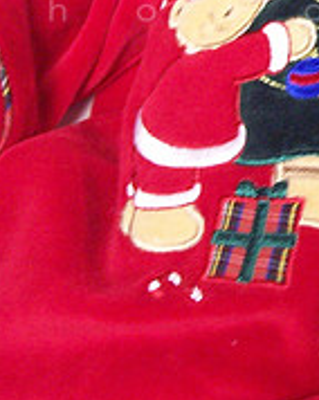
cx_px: 344
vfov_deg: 15.0
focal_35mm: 124
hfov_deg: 12.2
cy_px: -71
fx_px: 1466
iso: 200
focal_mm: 8
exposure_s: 1/8
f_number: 3.4
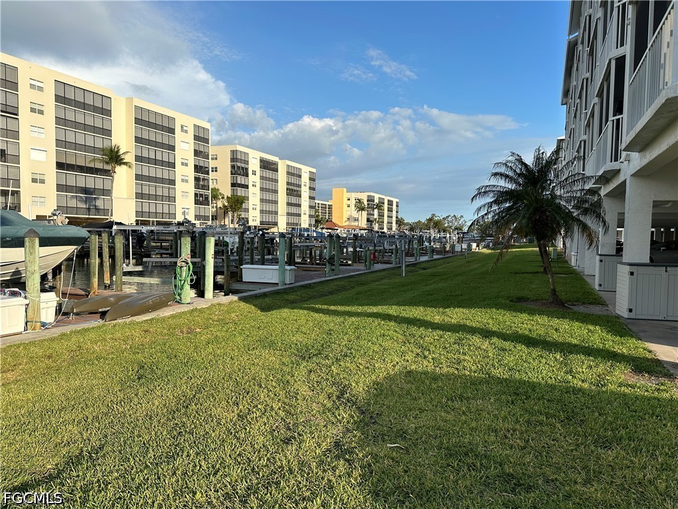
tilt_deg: -3.9
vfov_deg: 56.8
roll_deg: -1.4
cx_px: 339
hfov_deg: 71.6
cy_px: 254
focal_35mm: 24
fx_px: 470
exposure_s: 1/4184
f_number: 1.78
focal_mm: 6.86
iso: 80
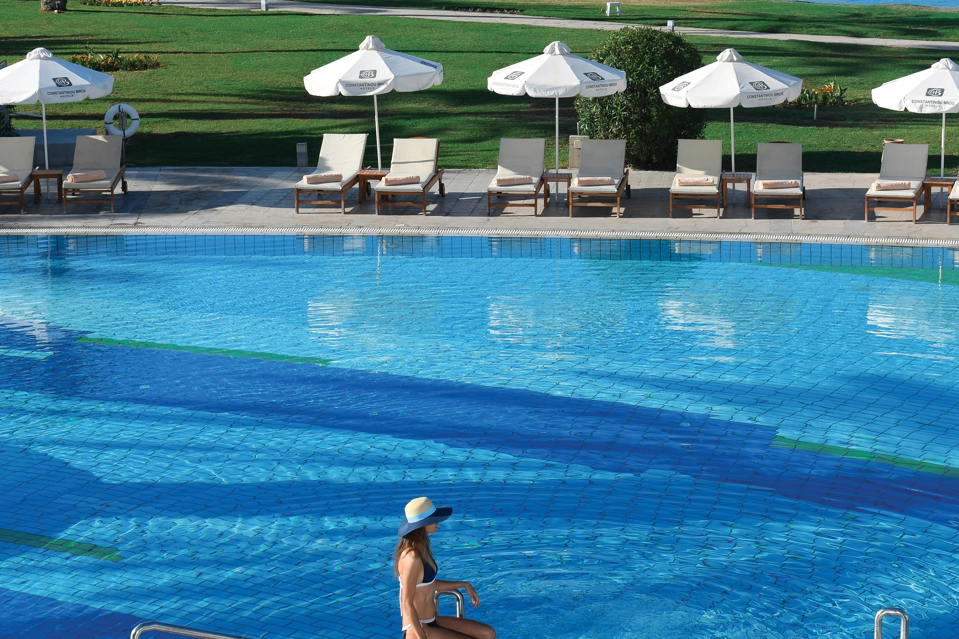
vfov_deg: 16.4
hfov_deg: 24.4
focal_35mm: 83
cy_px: 147
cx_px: 567
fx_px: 2211
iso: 64
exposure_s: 1/200
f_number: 7.1
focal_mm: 44
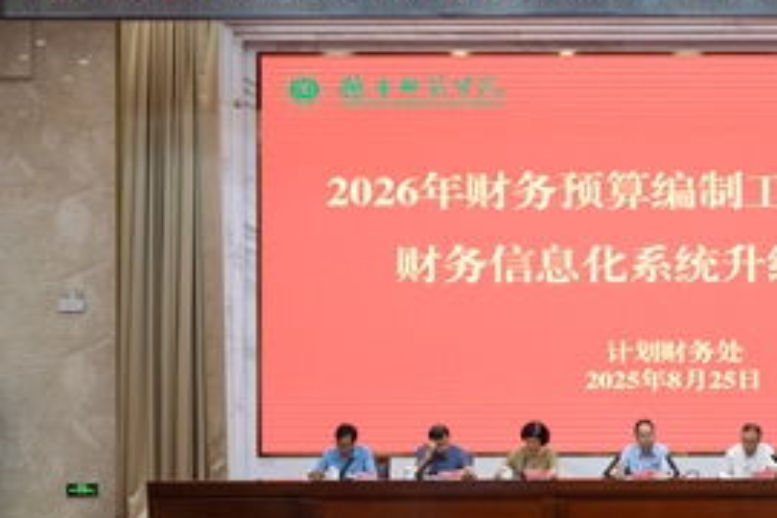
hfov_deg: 24.7
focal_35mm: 80
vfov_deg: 16.9
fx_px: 1727
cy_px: 420
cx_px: 679
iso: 800
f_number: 4.5
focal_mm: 36
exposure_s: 1/160
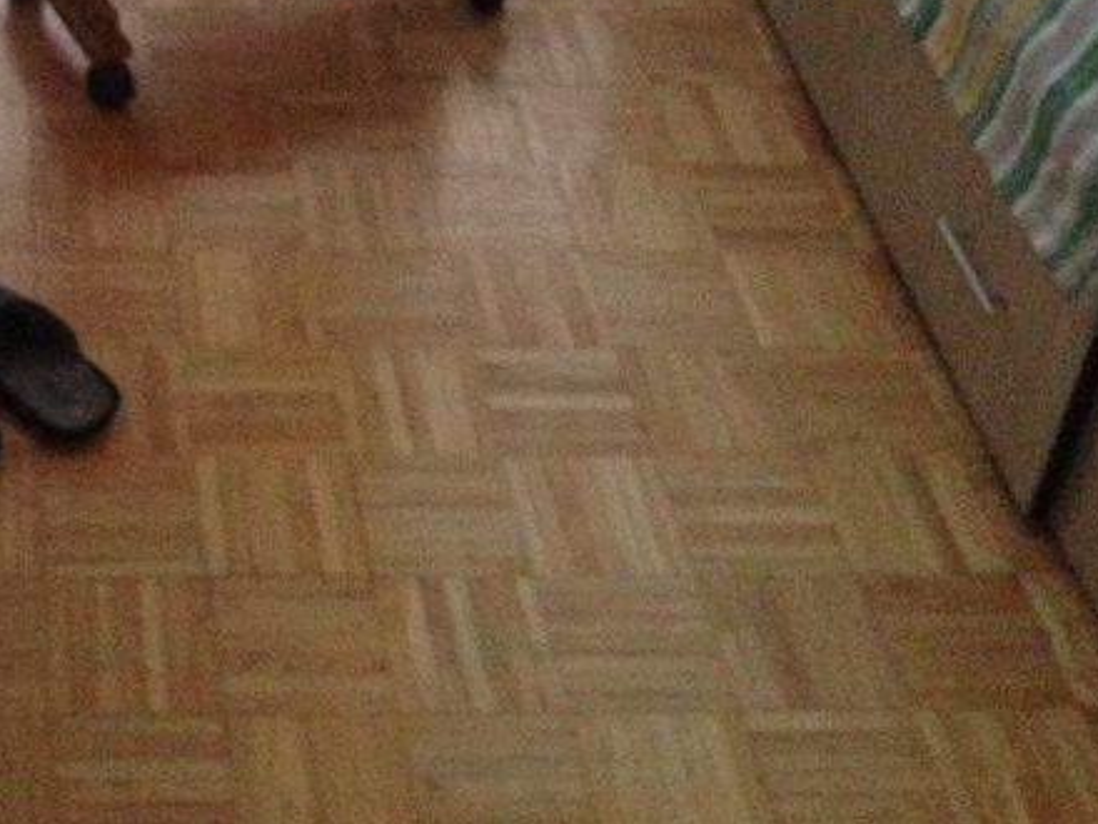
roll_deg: -0.9
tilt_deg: -32.5
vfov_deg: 18.8
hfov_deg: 25.0
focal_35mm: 75
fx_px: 2379
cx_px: 45
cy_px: -92
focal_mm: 4.12
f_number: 2.4
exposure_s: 1/15
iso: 640
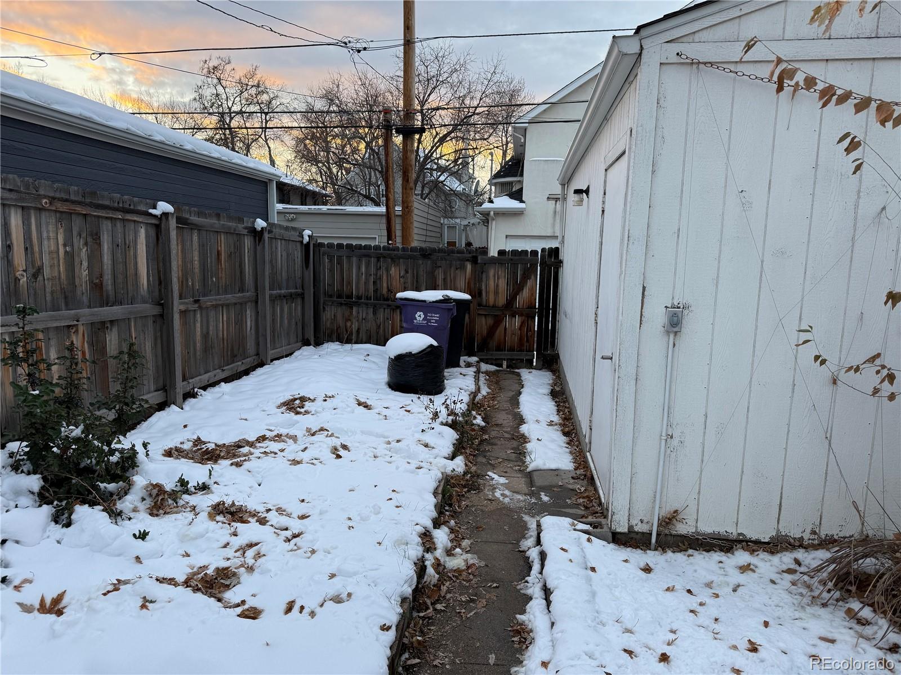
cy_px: 338
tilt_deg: -7.7
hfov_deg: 71.6
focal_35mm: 24
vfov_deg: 56.8
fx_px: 625
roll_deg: -1.4
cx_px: 450
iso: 80
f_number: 1.78
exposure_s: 1/130
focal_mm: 6.76
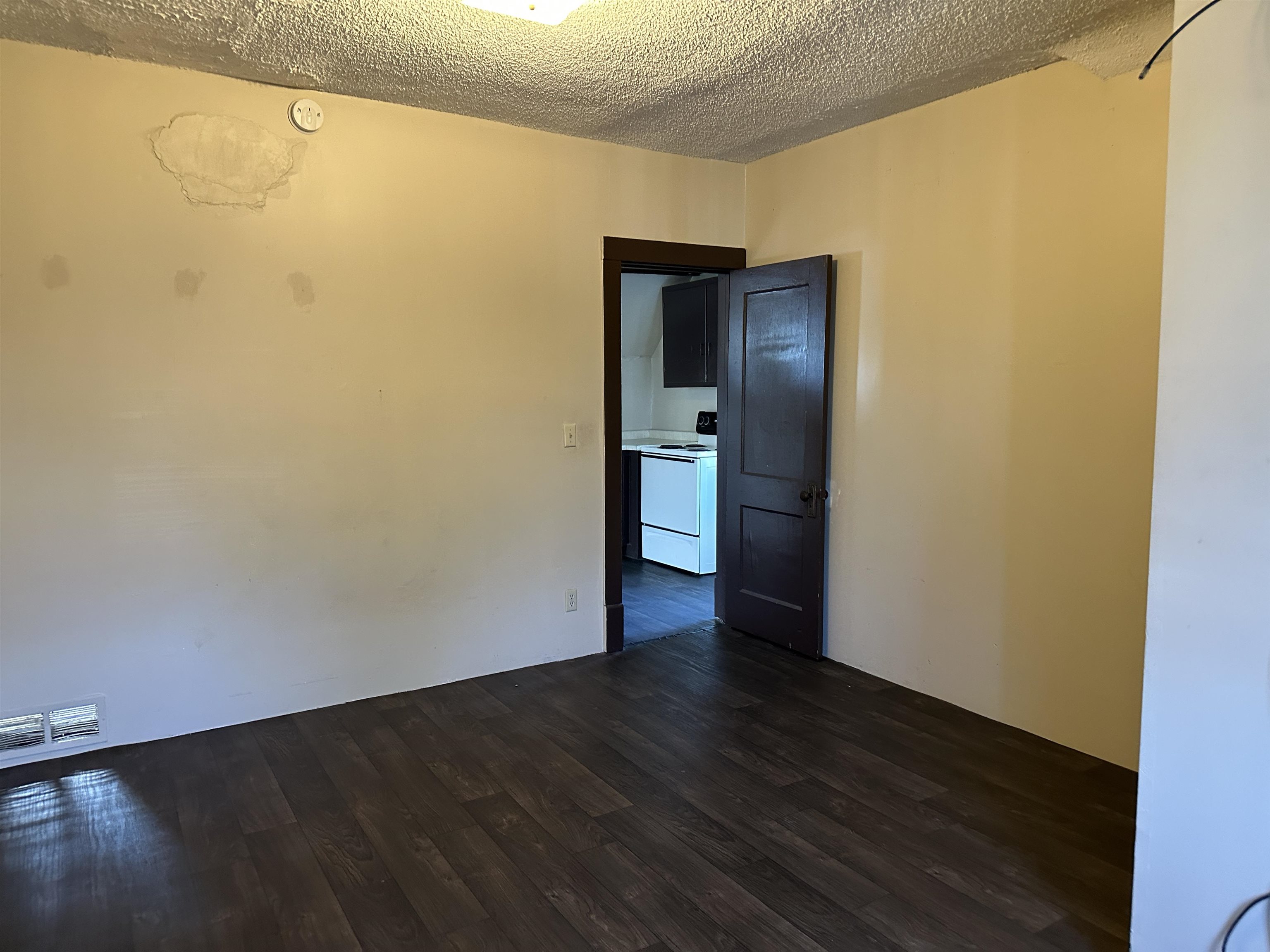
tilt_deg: -5.3
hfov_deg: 71.6
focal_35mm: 24
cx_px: 635
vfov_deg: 56.8
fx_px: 881
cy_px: 476
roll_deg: +0.4
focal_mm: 6.86
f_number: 1.78
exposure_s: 1/60
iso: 500
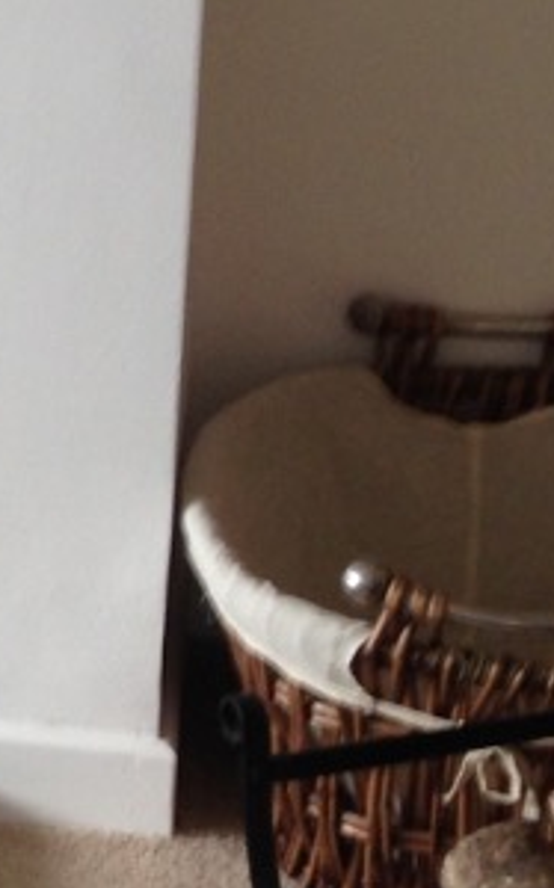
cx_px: -684
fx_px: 3389
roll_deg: +1.8
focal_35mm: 140
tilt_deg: -21.9
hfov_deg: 8.7
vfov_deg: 14.9
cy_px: 287
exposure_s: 1/24
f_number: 2.4
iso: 50
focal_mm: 4.12
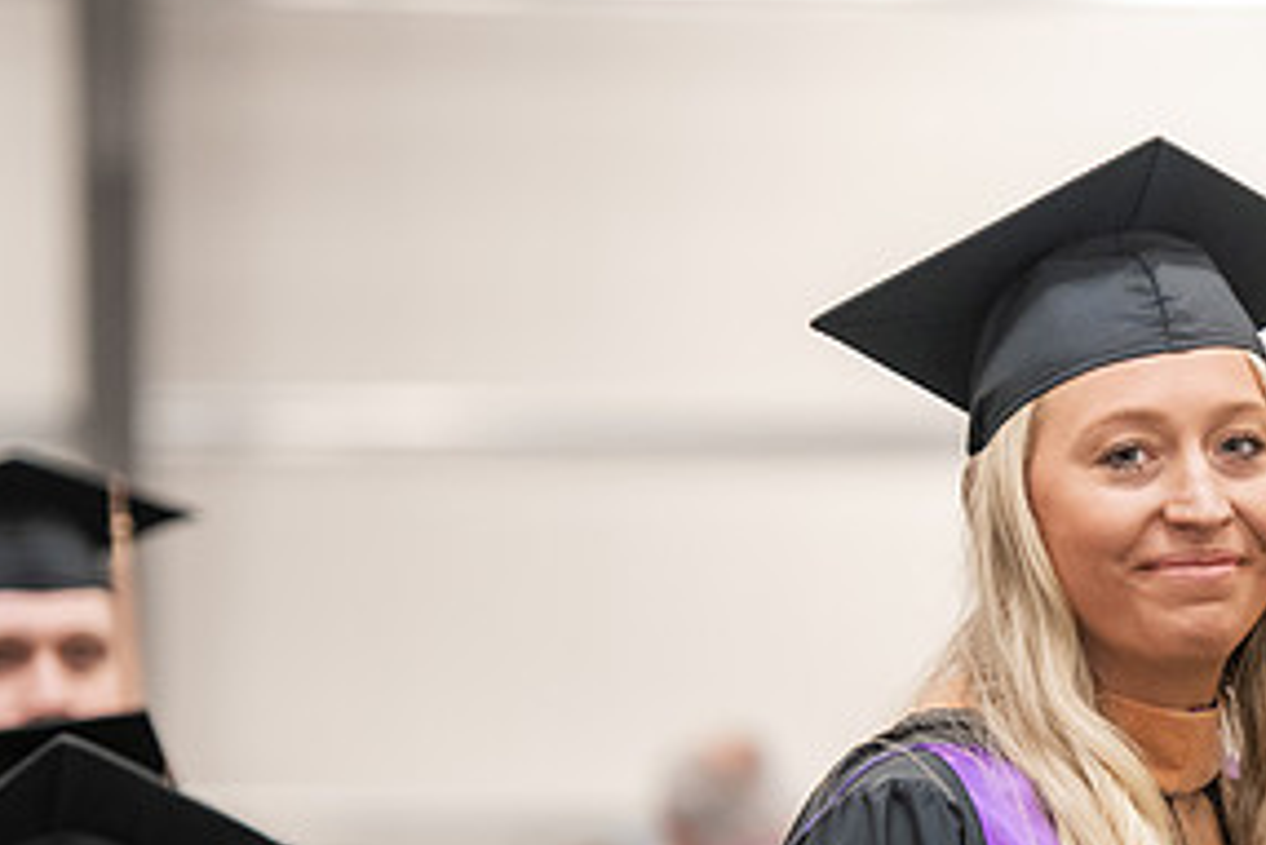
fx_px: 9640
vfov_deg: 5.0
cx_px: 1204
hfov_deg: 7.5
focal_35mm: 274
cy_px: 644
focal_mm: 135
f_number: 3.2
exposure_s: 1/200
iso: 2500
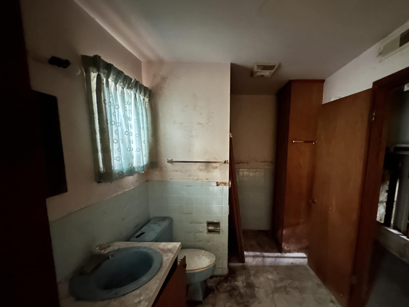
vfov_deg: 77.8
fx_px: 189
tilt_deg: -7.9
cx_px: 233
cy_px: 171
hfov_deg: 93.9
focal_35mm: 16
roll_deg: -0.2
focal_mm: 2.22
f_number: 2.2
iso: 2500
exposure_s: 1/8
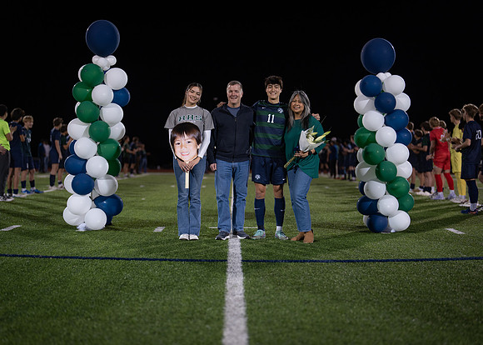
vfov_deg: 25.9
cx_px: 244
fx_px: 749
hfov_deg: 35.8
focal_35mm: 55
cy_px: 178
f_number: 1.2
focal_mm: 50
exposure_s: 1/500
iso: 250
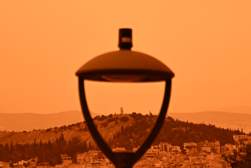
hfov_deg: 17.5
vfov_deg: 11.7
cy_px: 91
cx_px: 132
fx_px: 816
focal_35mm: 117
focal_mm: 70
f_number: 4
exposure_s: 1/500
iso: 1600
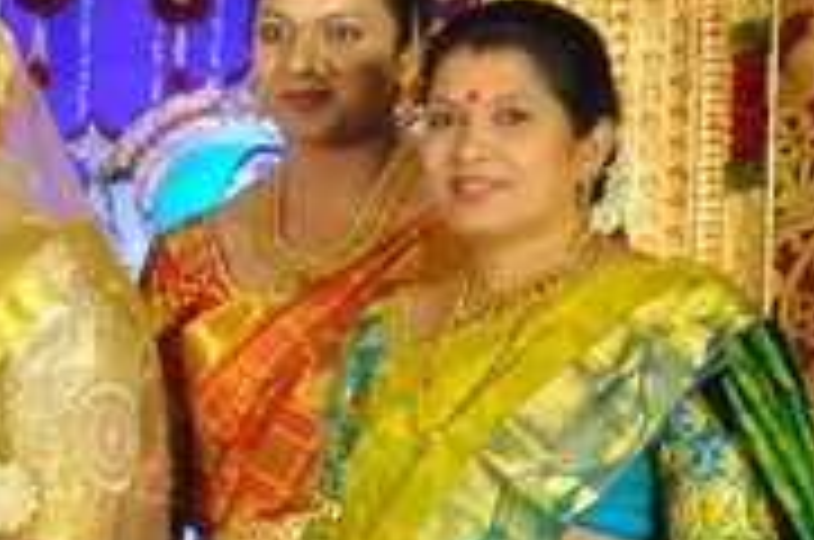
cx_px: -598
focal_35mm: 197
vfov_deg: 6.9
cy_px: 416
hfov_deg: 10.0
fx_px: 4446
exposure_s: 1/125
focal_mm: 34
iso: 1600
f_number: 6.3
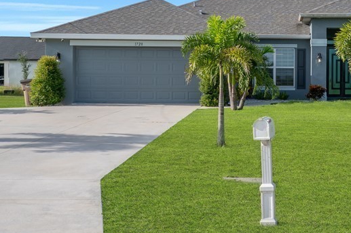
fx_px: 614
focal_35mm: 63
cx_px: 281
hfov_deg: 31.1
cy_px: 40
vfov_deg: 21.2
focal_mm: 20
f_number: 8
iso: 100
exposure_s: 1/320
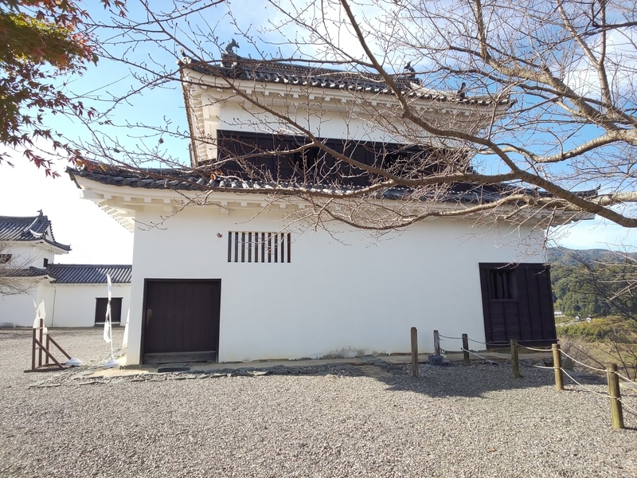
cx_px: 318
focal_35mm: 20
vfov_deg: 66.0
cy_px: 239
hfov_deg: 81.7
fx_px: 368
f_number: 1.94
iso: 28
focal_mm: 3.45
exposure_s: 1/479
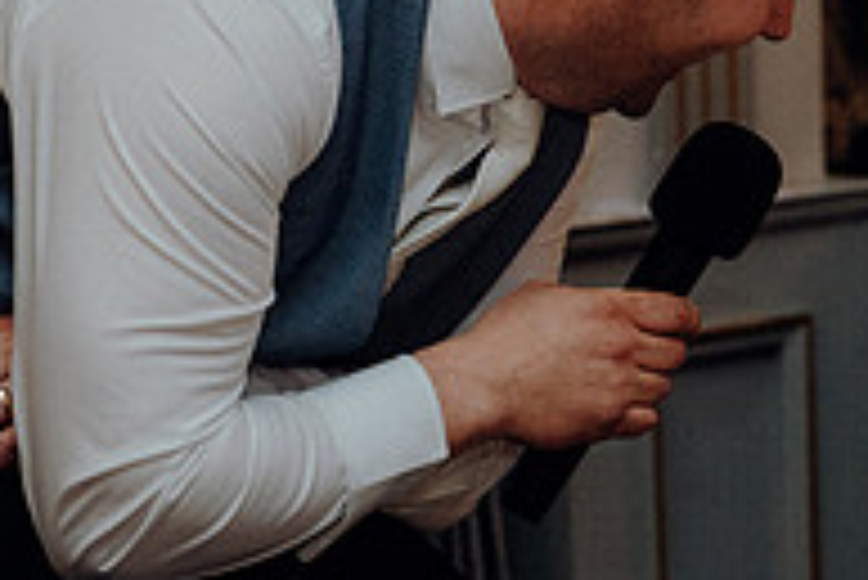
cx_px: 756
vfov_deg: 6.6
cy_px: 339
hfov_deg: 9.8
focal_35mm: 210
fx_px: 5067
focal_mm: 70
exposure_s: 1/160
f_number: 3.5
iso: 2500
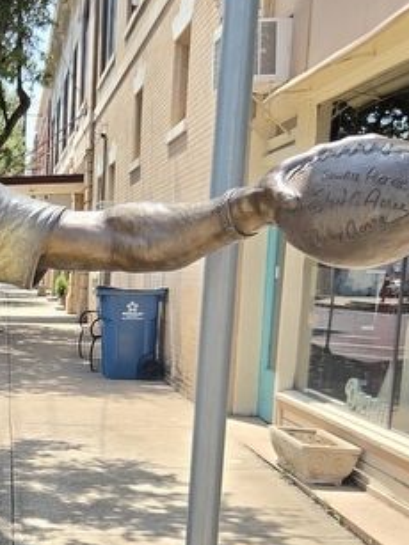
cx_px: -25
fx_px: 946
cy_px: 373
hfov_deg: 23.1
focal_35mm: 60
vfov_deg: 31.9
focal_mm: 5.4
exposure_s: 1/2921
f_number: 1.8
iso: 80
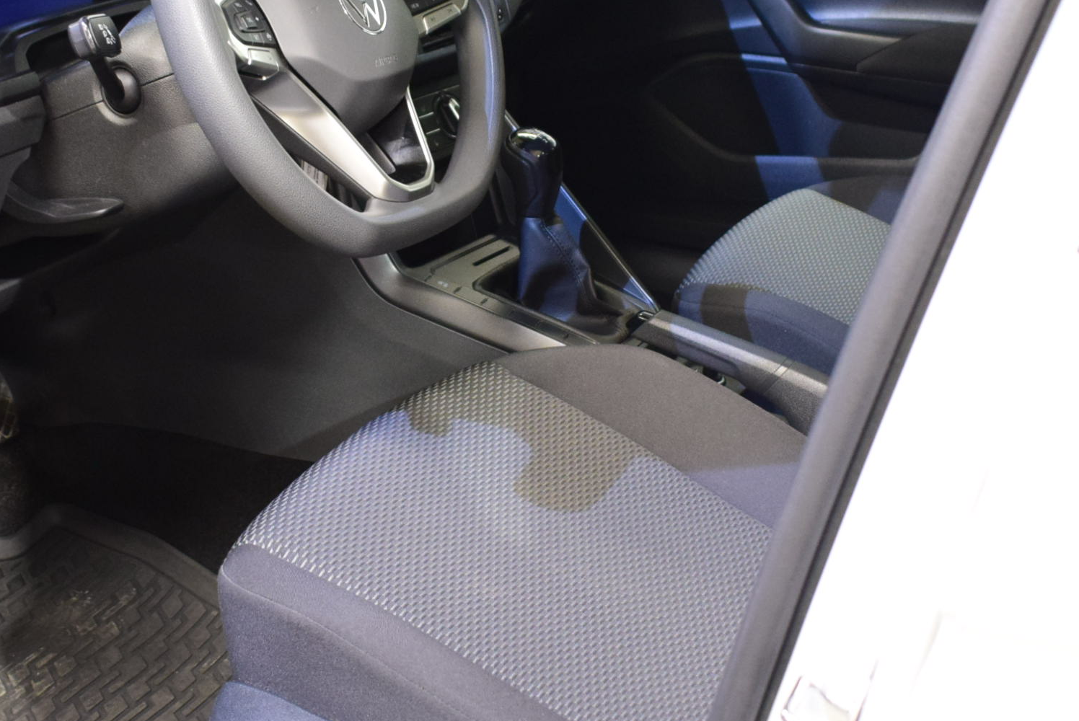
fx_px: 1800
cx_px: 488
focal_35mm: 60
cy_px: 311
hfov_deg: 33.4
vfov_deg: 22.6
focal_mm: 20
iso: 1600
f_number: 3.8
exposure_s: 1/15
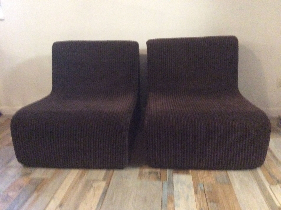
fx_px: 259
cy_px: 105
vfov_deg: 44.1
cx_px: 140
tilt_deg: -19.3
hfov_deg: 56.9
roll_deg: +2.0
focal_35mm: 32
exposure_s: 1/17
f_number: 2.4
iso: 640
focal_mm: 3.3
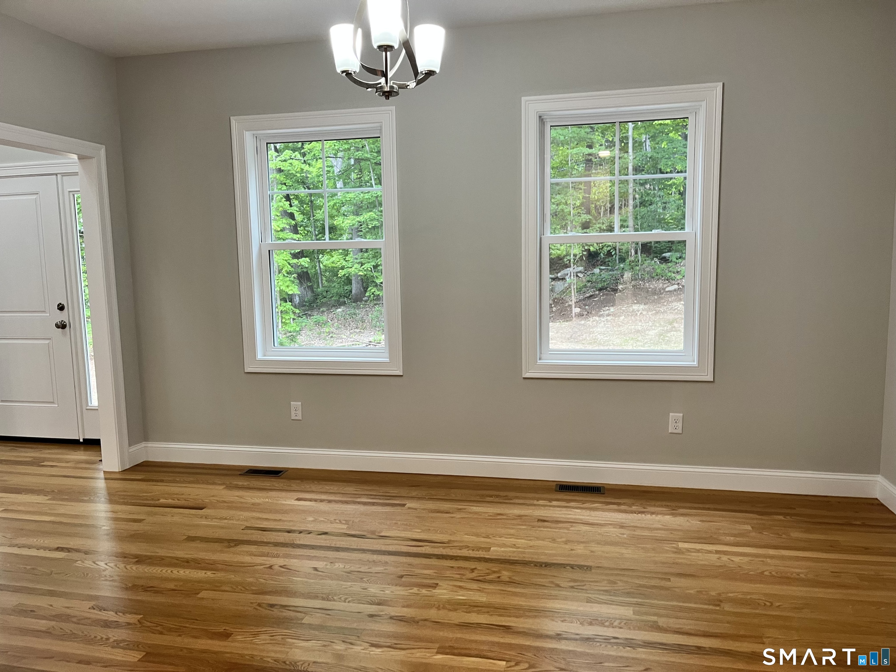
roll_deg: +0.9
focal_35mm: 26
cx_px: 448
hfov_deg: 67.3
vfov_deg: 53.1
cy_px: 336
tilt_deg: -6.9
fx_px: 673
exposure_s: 1/60
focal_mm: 5.1
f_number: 1.6
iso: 100
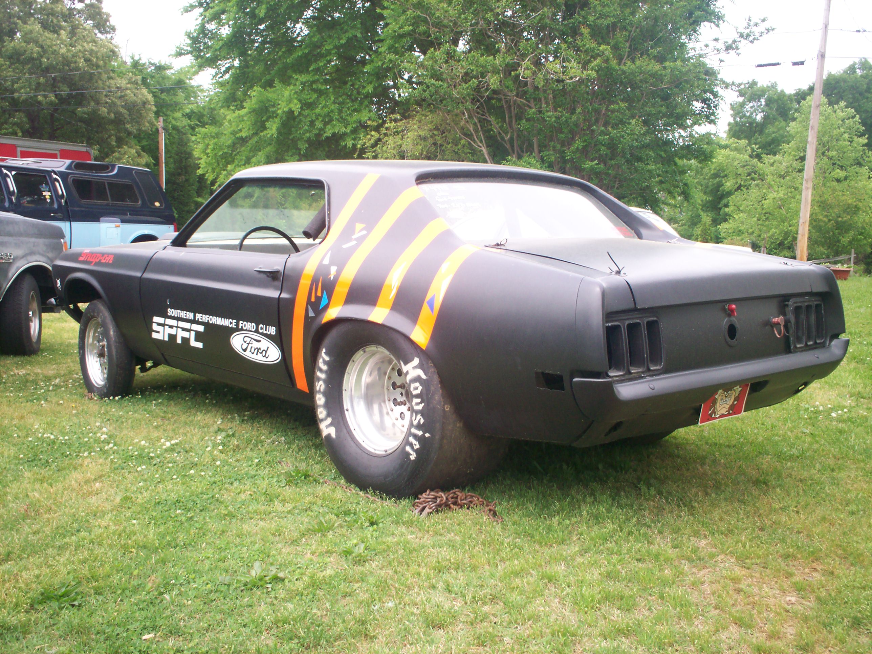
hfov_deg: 51.4
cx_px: 436
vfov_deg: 39.7
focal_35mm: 36
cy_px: 327
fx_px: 907
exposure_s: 1/120
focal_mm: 6
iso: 100
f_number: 4.5
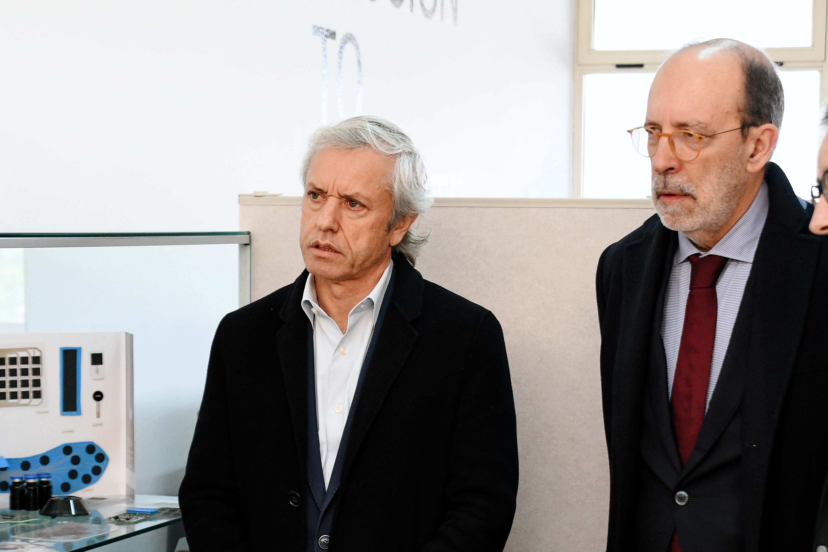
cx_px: 411
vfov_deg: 16.0
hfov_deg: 23.9
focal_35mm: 85
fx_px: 1955
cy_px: 408
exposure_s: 1/200
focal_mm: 40
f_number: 4
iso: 1600
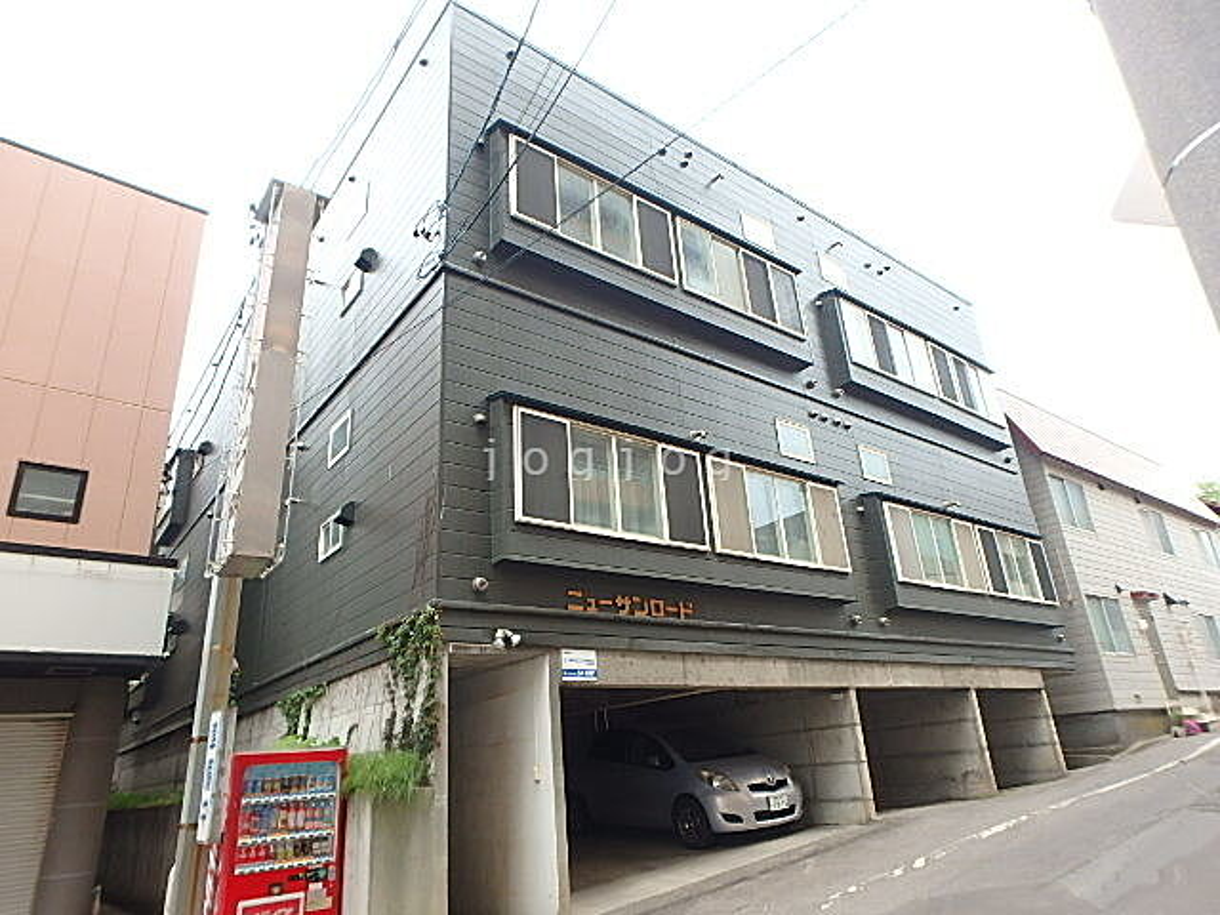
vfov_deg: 63.4
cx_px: 610
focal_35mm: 21
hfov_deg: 79.0
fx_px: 740
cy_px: 458
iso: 125
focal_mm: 3.7
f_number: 3.5
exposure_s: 1/125
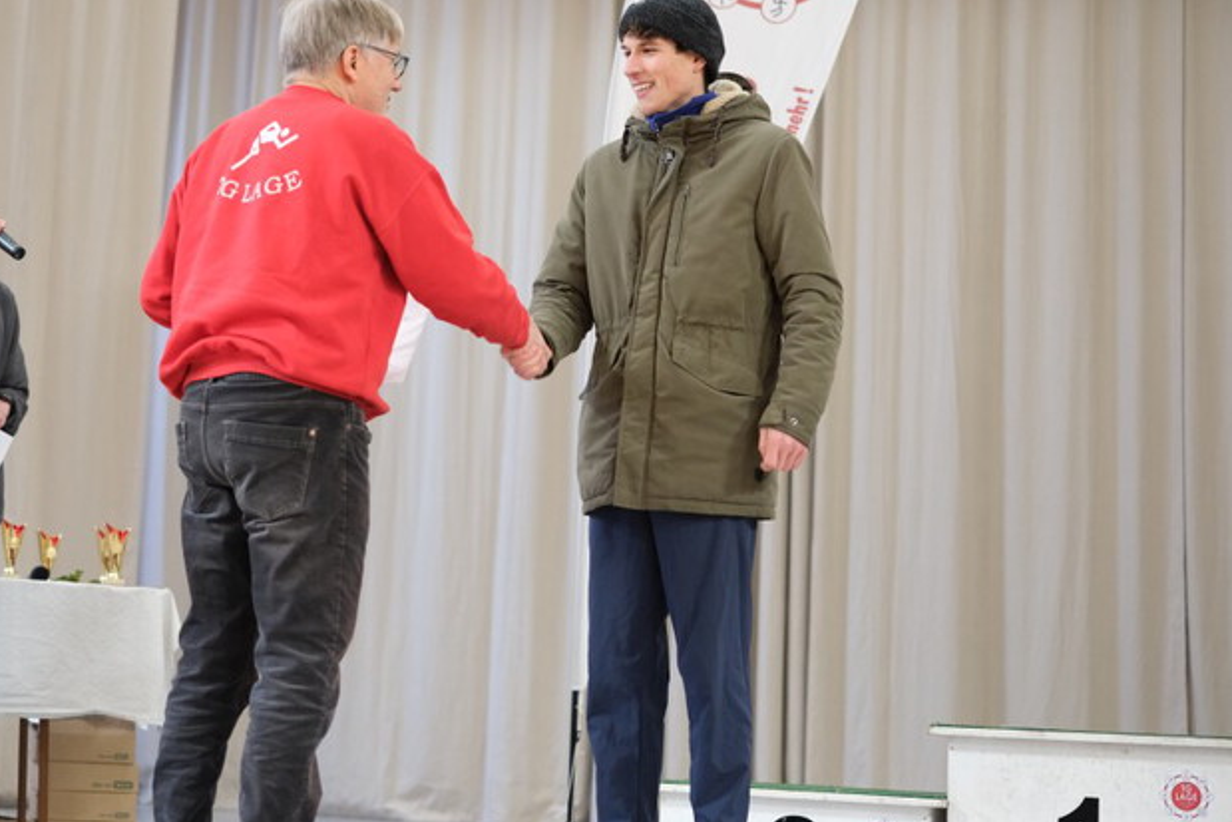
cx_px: 523
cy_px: 364
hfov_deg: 31.4
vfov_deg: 21.2
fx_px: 2191
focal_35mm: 64
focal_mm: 33
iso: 1600
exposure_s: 1/256
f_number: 1.4
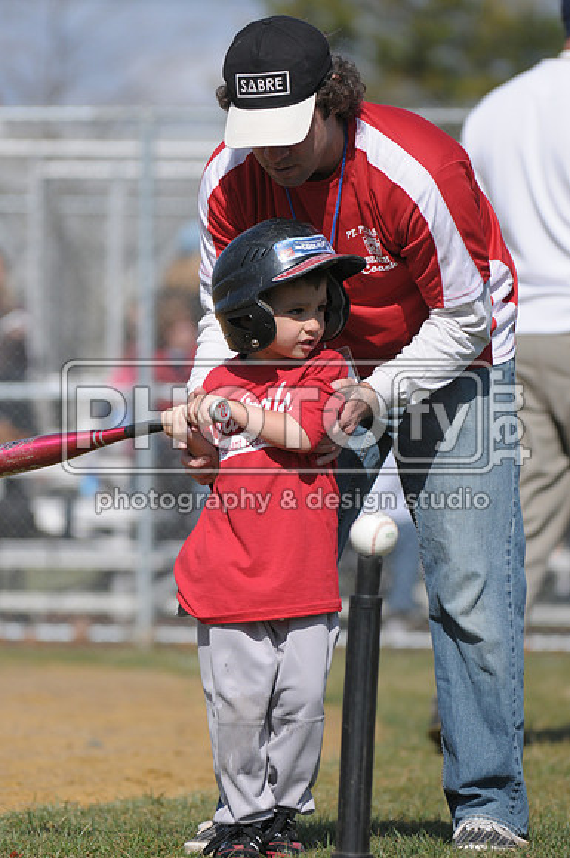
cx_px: 285
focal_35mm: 300
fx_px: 7146
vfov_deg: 6.9
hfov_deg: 4.6
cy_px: 429
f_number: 4
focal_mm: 200
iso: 400
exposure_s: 1/4000
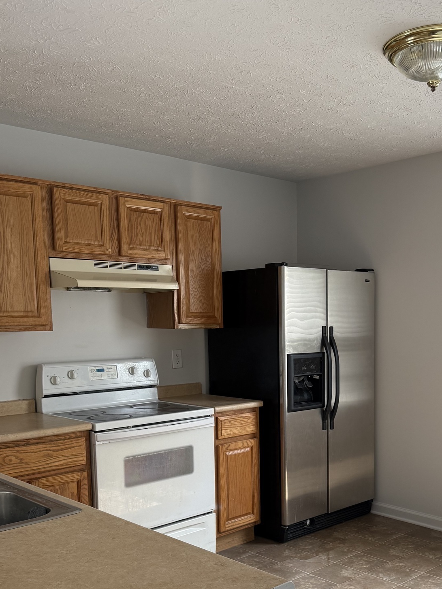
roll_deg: -0.1
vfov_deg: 48.1
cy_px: 395
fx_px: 647
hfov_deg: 37.4
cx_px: 290
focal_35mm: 38
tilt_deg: -4.9
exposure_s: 1/229
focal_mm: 6.76
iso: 125
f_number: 1.78
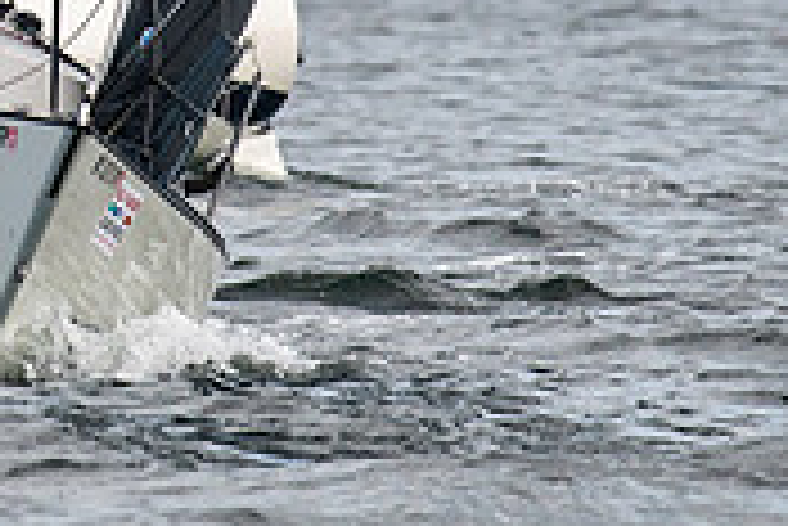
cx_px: -187
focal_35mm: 1734
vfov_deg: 0.8
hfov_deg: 1.2
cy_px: -203
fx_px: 37986
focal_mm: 300
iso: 320
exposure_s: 1/3200
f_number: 5
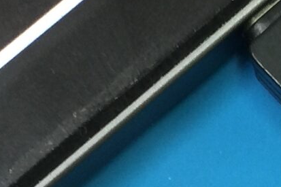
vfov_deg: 7.3
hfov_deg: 10.6
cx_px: 442
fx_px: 1459
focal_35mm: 187
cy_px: 134
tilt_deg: -77.5
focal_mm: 4.15
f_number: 2.2
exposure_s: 1/17
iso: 80
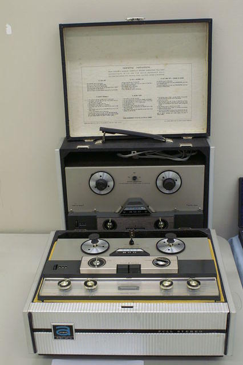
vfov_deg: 43.6
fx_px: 456
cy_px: 182
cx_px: 122
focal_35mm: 45
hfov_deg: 29.8
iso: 800
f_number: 5.6
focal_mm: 30
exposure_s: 1/60
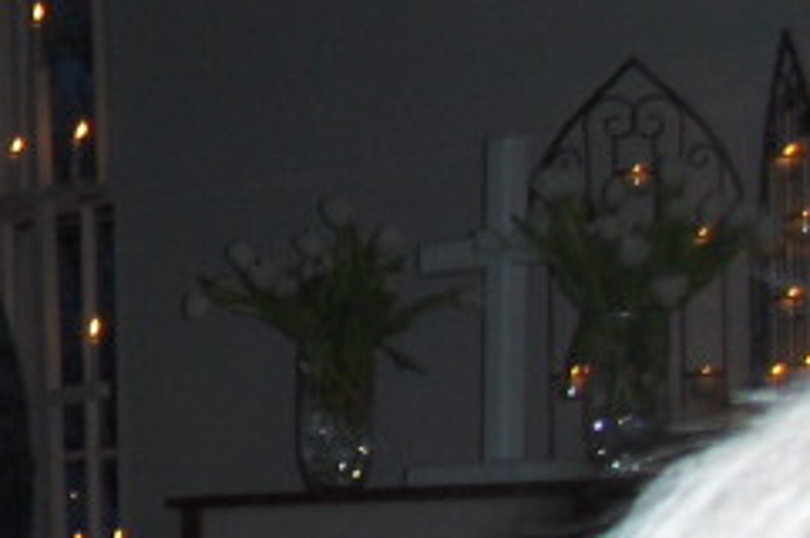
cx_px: -444
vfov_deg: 9.6
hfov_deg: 13.5
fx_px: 3191
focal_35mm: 142
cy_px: 309
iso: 100
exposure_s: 1/60
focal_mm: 6.5
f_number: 3.5
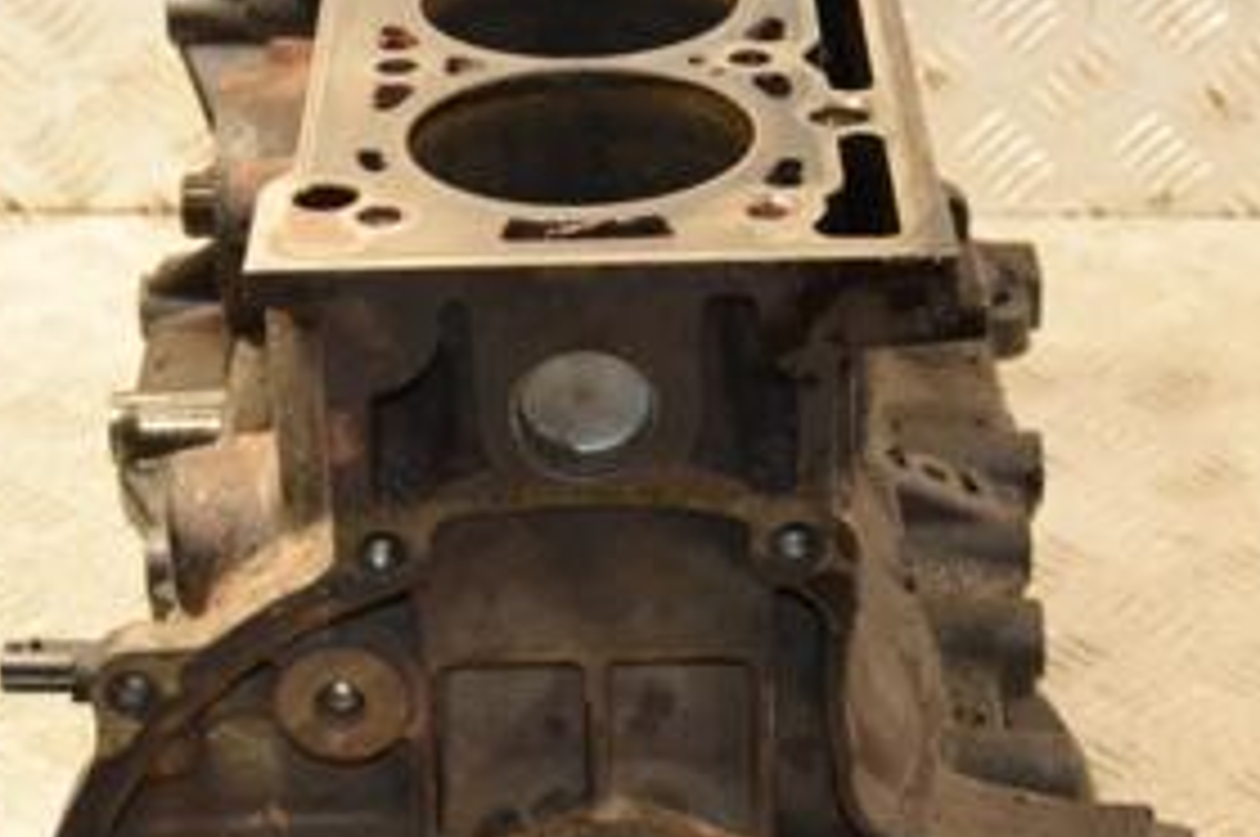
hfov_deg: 19.8
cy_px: 414
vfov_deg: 13.3
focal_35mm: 103
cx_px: 562
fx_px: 3601
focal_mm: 32
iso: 800
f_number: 5
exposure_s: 1/100
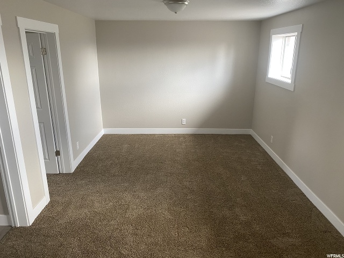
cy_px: 129
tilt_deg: -16.5
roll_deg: -0.2
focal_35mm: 26
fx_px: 258
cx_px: 172
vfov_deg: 53.1
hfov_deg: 67.3
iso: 125
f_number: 1.8
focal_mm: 4.25
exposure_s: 1/63
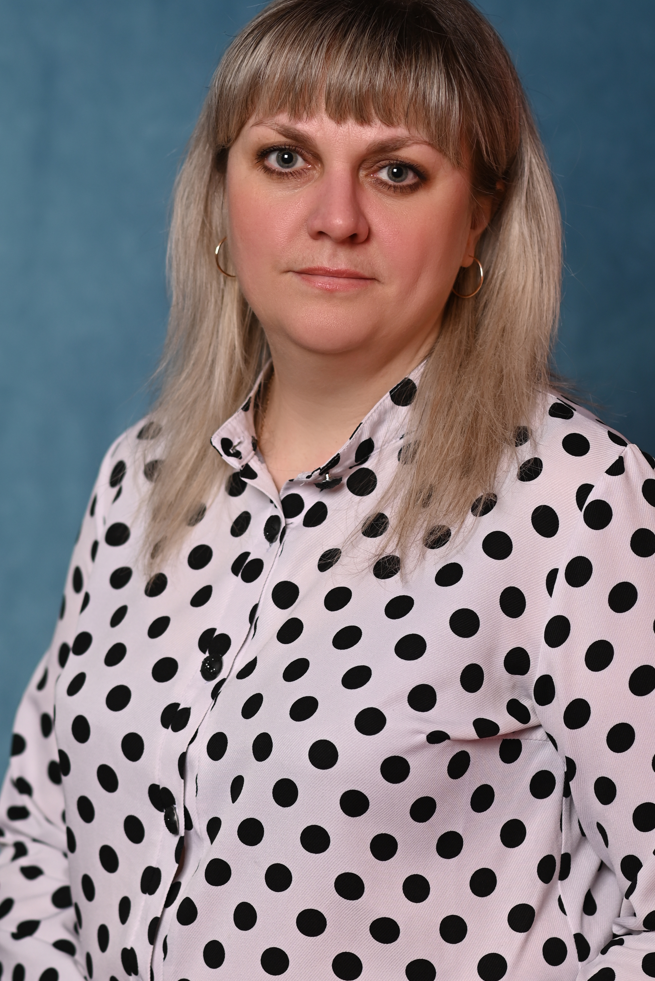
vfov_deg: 15.9
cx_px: 321
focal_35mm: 129
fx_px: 3517
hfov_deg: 10.6
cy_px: 593
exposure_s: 1/200
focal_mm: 85
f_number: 2.8
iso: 250
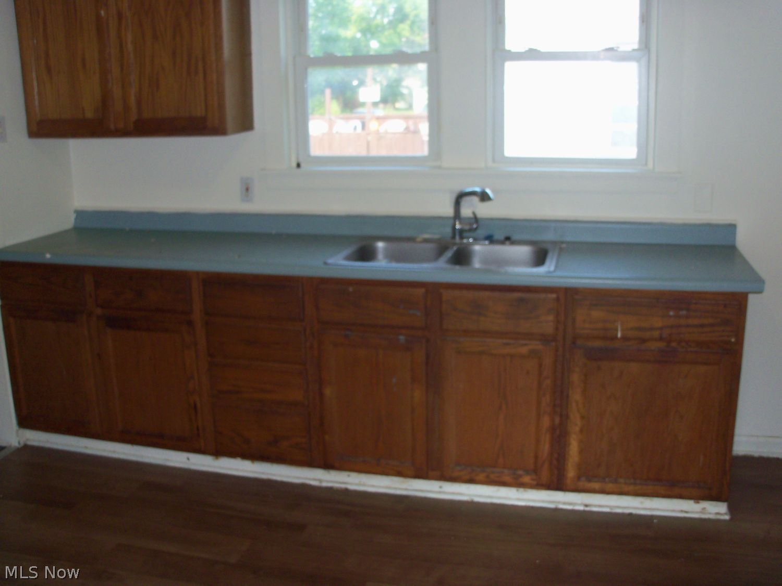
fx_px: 791
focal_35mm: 35
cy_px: 293
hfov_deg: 52.6
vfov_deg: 40.7
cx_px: 391
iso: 100
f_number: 3
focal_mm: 6.3
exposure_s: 1/30
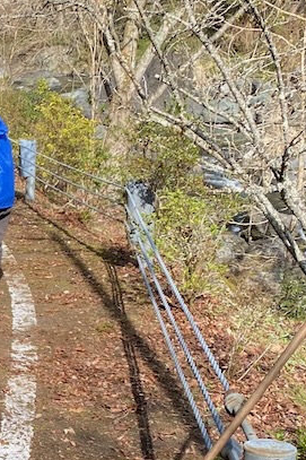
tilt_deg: -20.0
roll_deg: +1.7
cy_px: 393
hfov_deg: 14.8
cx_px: -168
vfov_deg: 23.4
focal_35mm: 85
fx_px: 1085
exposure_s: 1/890
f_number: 1.8
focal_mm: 4.25
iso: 32
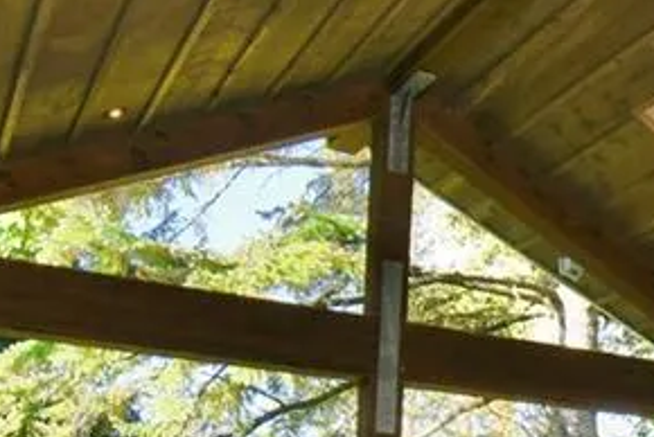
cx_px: 787
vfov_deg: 19.0
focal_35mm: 67
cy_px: 550
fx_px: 1218
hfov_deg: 26.6
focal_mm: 13
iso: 250
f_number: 9
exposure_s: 1/60
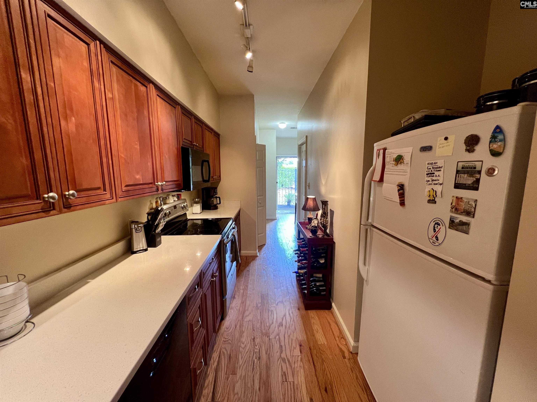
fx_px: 202
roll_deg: +0.3
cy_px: 201
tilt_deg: -6.9
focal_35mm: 13
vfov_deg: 89.9
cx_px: 268
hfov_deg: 106.2
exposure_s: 1/60
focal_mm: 1.57
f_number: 1.8
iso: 200
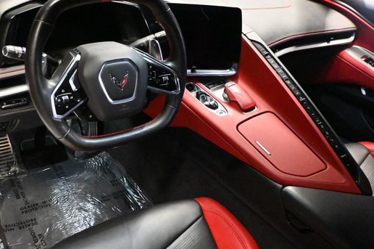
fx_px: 377
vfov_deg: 36.5
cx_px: 154
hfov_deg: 52.5
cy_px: 123
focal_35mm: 36
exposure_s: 1/60
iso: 12800
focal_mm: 19.5
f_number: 3.8
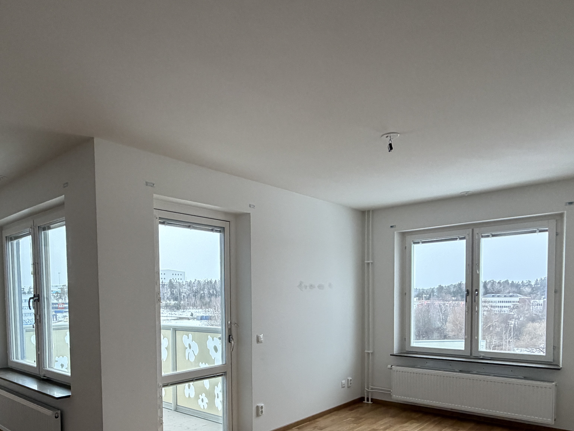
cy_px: 319
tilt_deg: -3.0
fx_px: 431
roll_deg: +0.8
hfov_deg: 66.8
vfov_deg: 51.0
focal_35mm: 26
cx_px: 237
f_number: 2.2
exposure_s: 1/121
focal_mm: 2.22
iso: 320
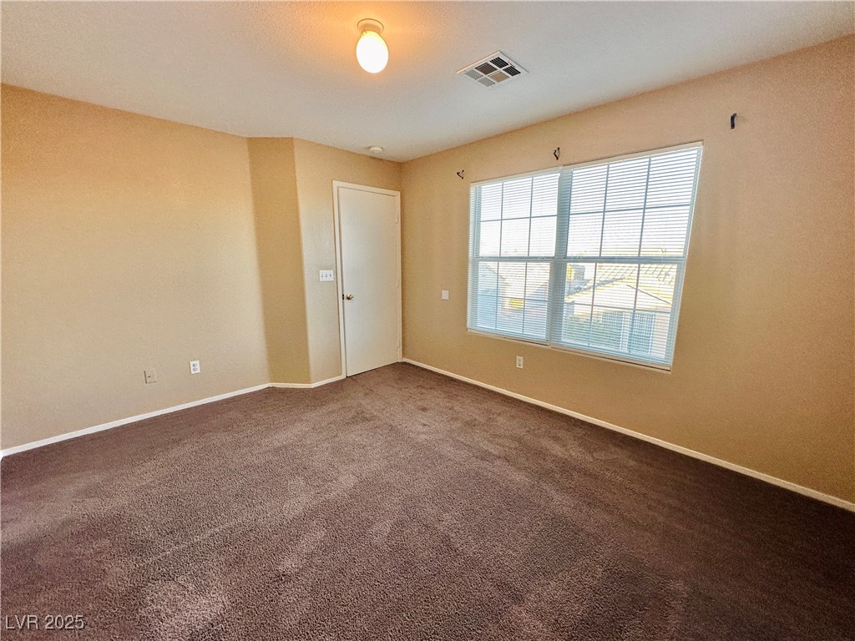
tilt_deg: -11.5
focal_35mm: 14
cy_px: 320
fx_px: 346
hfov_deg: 102.1
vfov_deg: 85.7
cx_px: 428
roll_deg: +0.6
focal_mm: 2.22
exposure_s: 1/120
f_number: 2.2
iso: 125
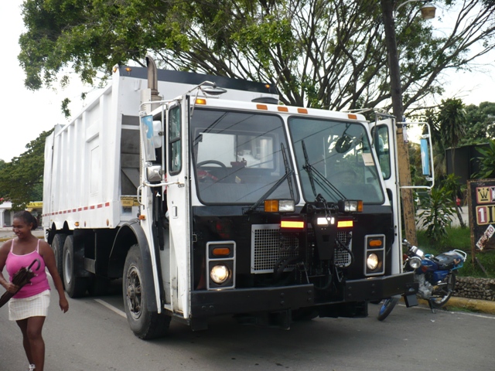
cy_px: 186
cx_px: 248
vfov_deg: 38.7
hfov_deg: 50.1
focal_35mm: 37
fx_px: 529
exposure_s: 1/80
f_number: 2.8
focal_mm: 6.1
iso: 100
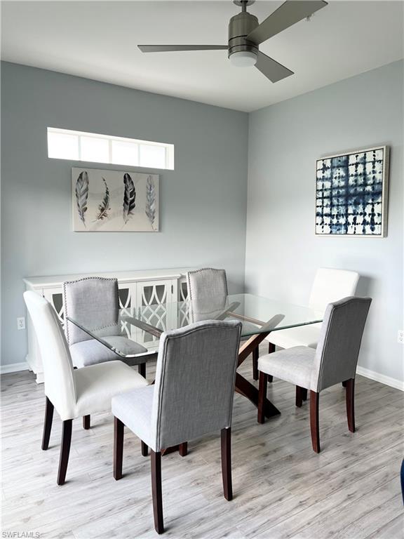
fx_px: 405
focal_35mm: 26
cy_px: 270
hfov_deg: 53.1
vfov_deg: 67.3
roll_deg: -1.5
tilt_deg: -5.9
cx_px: 202
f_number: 1.5
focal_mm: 5.7
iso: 40
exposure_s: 1/121
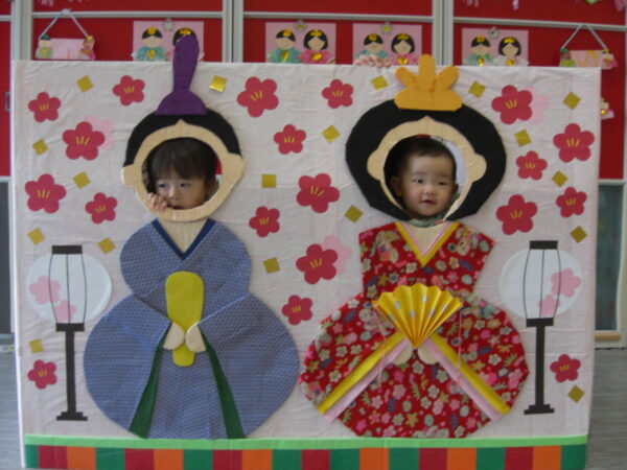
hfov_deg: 49.0
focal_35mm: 38
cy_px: 235
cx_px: 314
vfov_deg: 37.7
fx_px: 688
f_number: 2.8
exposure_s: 1/80
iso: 200
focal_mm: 7.9
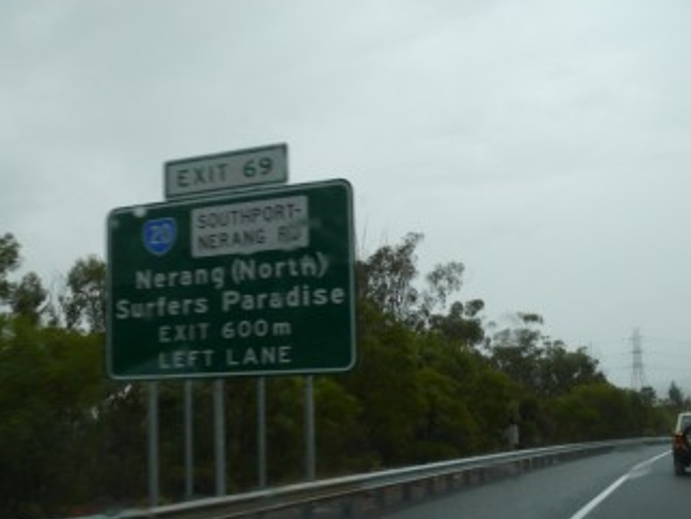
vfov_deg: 30.2
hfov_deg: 39.2
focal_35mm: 48
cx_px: 235
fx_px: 959
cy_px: 297
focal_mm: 7.4
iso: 100
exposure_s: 1/100
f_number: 3.6
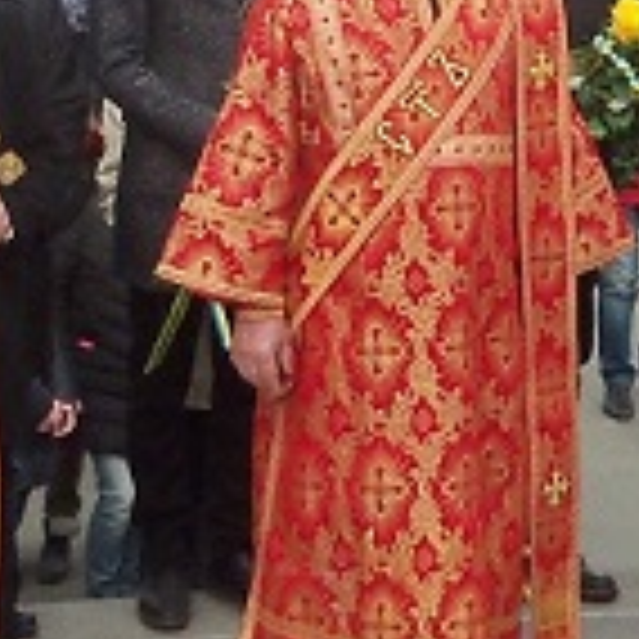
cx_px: 464
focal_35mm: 210
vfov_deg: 8.2
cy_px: -328
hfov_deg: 8.3
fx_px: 4386
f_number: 2.9
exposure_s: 1/400
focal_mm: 5.7
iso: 80
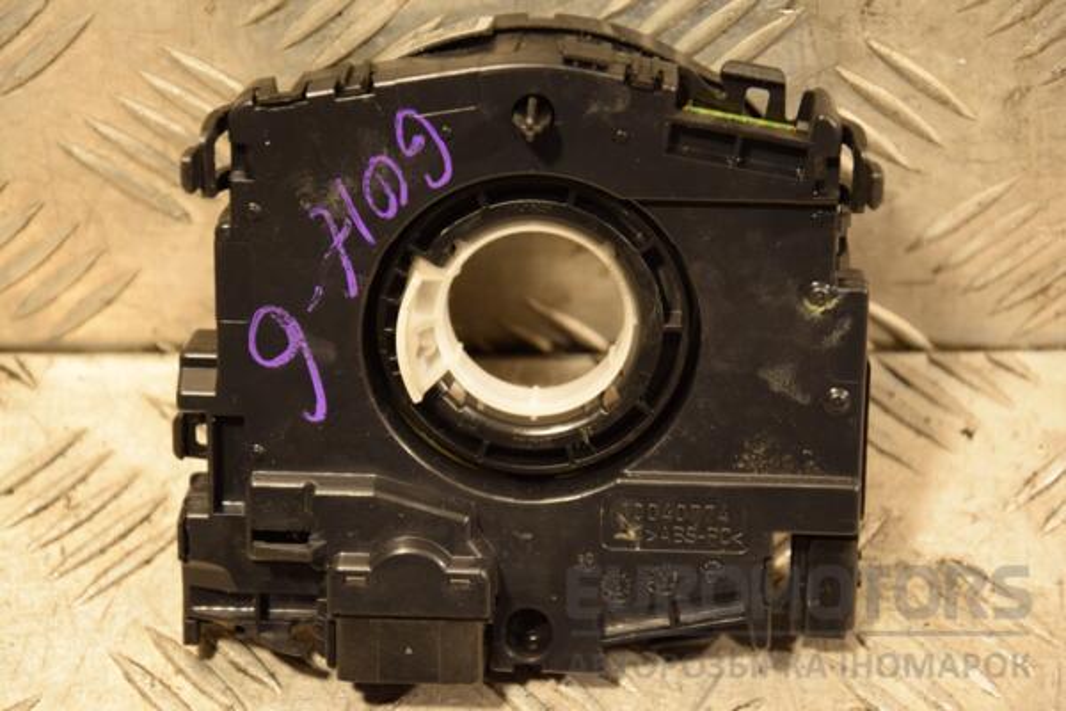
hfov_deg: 15.2
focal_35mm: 135
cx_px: 533
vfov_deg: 10.2
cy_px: 356
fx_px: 3997
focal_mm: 90
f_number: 5.6
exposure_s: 1/80
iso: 800
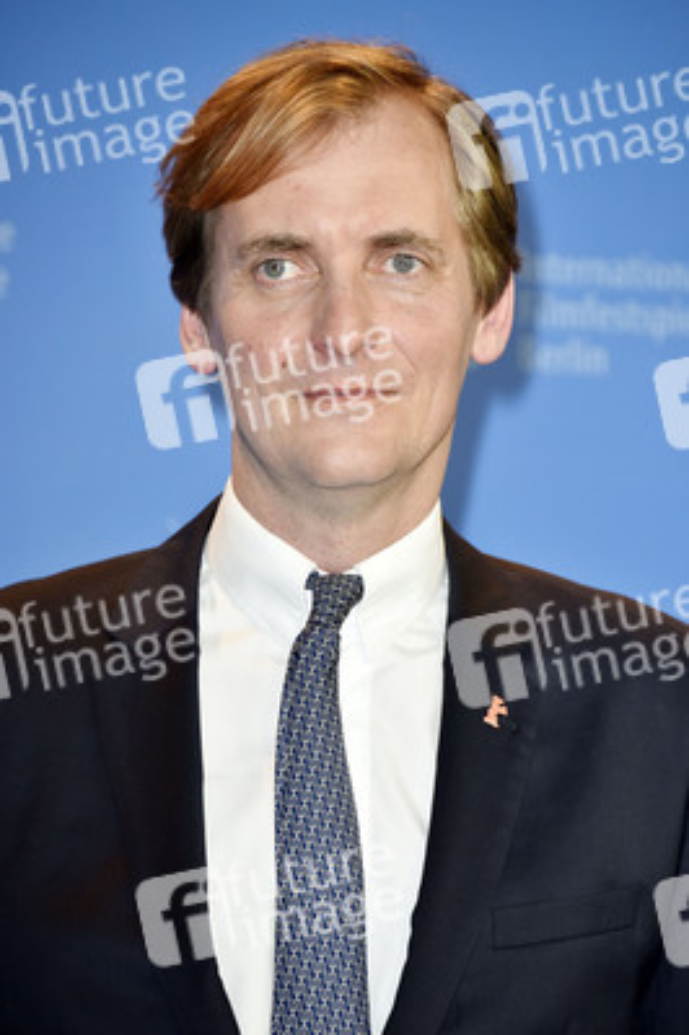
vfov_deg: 6.9
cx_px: 344
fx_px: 8627
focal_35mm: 300
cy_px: 518
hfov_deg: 4.6
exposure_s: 1/125
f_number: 5.6
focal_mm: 300
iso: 500
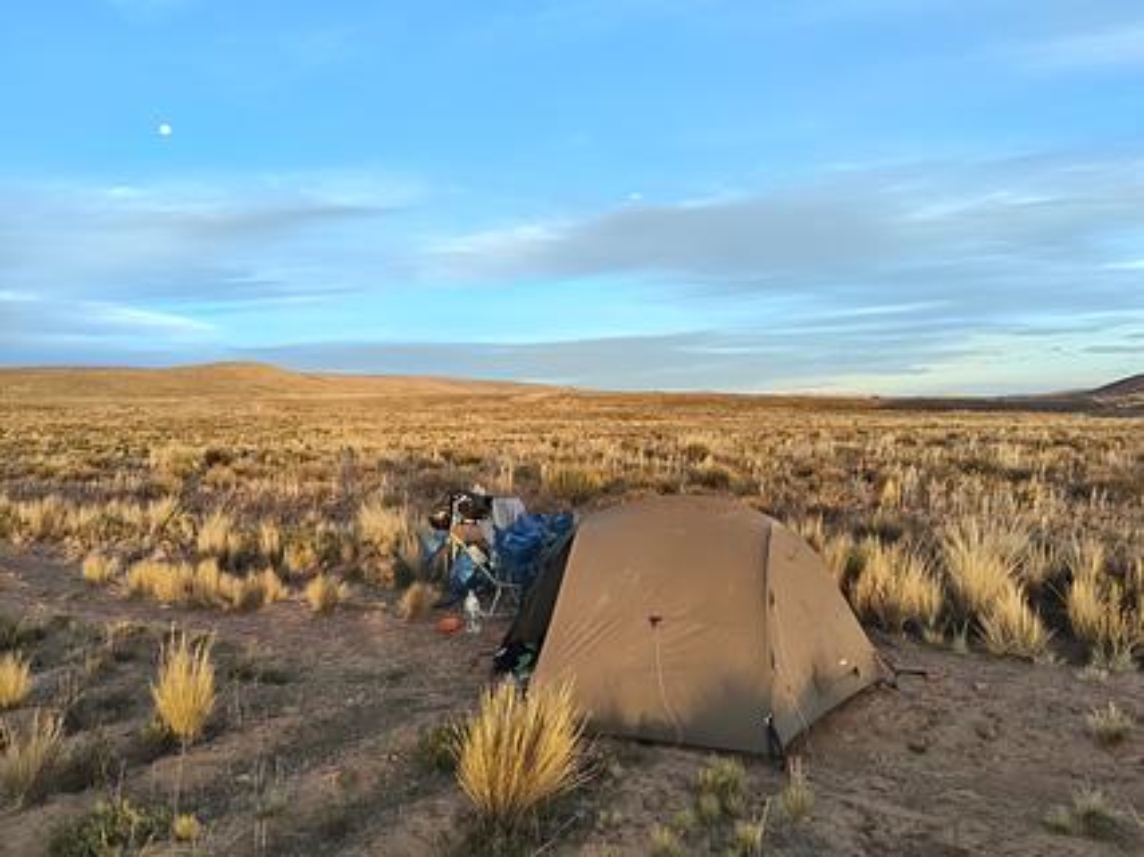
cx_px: 572
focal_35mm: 27
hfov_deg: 65.3
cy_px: 428
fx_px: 892
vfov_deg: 51.3
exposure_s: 1/146
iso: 80
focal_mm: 3.96
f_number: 1.8
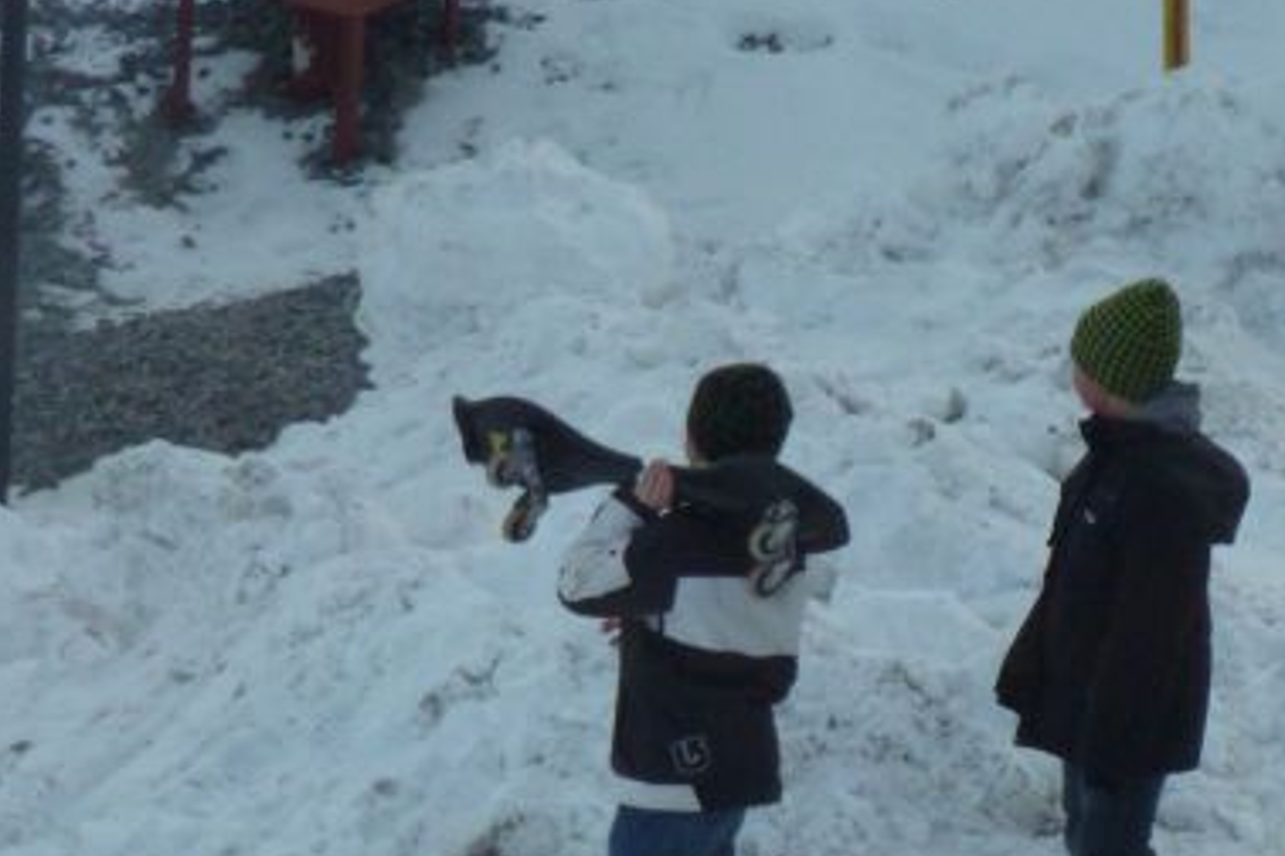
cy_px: 564
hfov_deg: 3.1
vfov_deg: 2.1
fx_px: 23592
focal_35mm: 661
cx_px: 853
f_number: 4.9
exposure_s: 1/250
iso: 200
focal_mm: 49.2
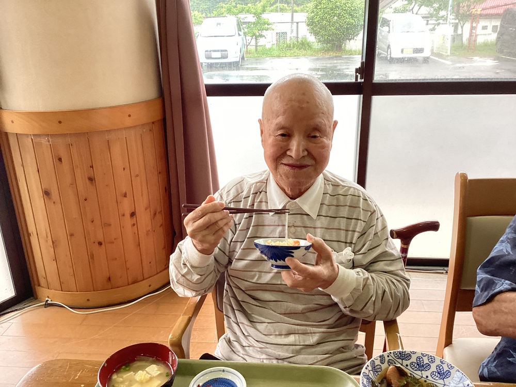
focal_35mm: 31
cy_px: 194
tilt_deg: -20.8
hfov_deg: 58.4
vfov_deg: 45.4
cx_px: 258
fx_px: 462
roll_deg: -0.9
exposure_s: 1/120
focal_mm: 3.3
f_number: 2.4
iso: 80
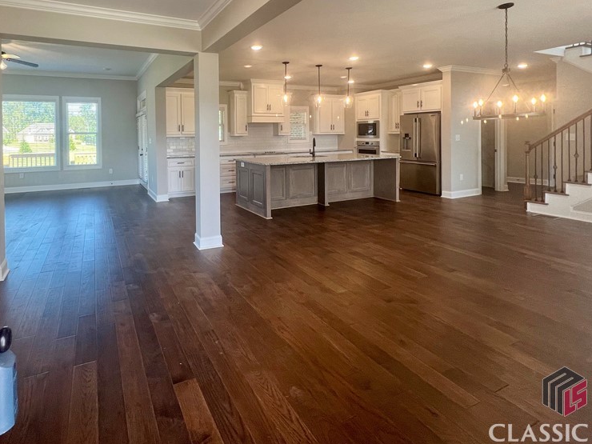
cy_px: 140
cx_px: 238
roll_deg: +0.6
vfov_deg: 69.1
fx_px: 308
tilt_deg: -1.8
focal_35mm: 18
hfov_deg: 86.7
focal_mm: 1.57
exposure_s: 1/120
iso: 100
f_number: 1.8
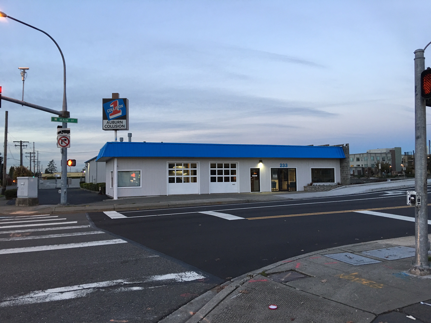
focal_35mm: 29
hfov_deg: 61.7
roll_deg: +0.1
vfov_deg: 48.2
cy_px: 162
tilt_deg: +3.1
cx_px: 216
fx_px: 361
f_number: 2.2
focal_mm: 4.15
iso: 40
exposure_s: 1/15
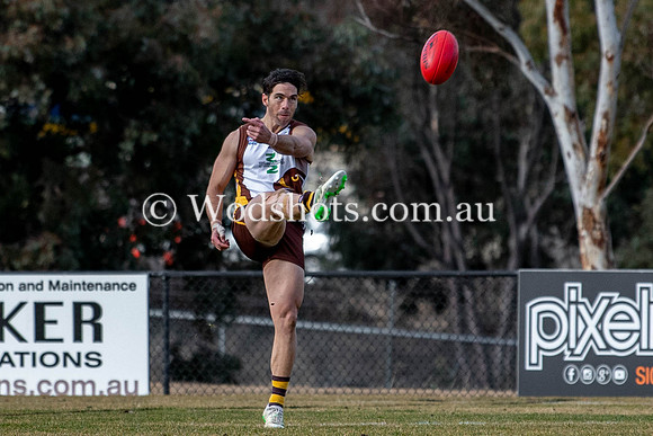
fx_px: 18925
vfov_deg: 1.3
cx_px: 262
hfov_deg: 2.0
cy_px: 216
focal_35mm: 1043
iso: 280
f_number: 3.5
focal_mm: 200
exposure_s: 1/1600
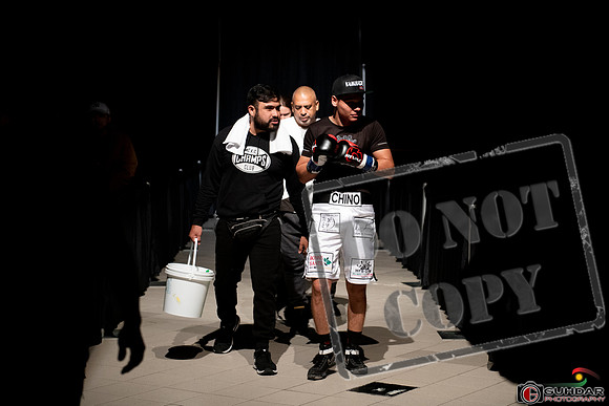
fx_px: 1367
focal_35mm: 81
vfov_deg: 16.9
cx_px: 343
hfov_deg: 25.1
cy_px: 185
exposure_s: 1/250
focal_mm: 70
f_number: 2.8
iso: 2000
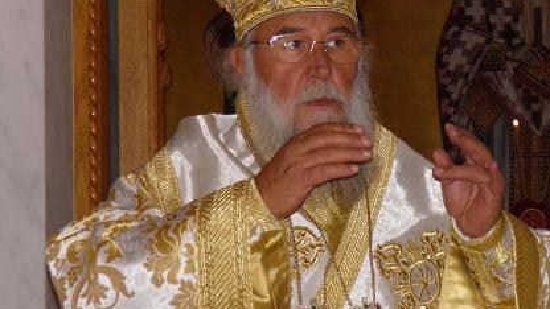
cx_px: 397
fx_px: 2625
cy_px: 139
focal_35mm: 180
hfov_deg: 11.9
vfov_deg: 6.7
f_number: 3.9
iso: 125
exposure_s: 1/100
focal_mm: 14.4
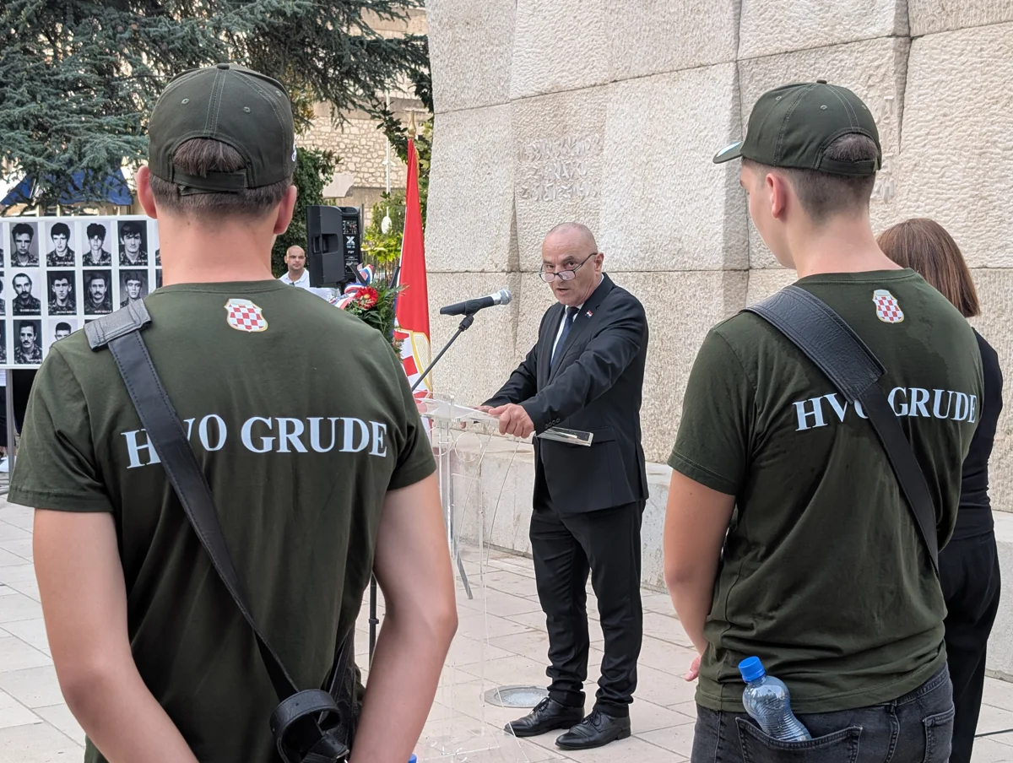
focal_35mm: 49
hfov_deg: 38.9
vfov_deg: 29.8
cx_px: 506
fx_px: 1436
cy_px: 382
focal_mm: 6.9
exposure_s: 1/123
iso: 37
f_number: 1.68
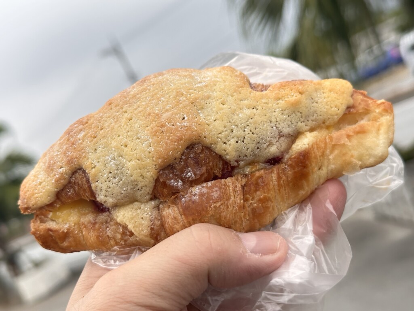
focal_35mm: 48
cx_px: 207
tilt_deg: -0.7
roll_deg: +25.5
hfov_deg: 39.7
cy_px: 156
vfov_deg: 30.3
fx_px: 574
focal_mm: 6.86
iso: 64
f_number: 1.78
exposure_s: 1/1041
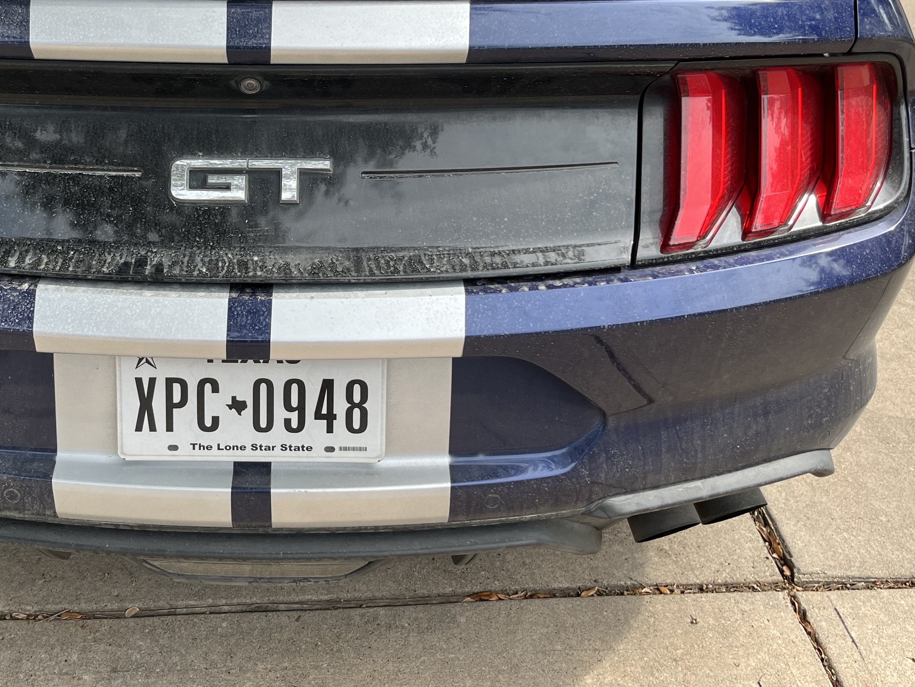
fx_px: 1057
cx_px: 311
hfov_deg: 46.1
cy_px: 191
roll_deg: +1.0
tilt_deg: -22.8
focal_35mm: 40
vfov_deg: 35.3
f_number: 1.6
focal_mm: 5.1
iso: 50
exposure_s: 1/951
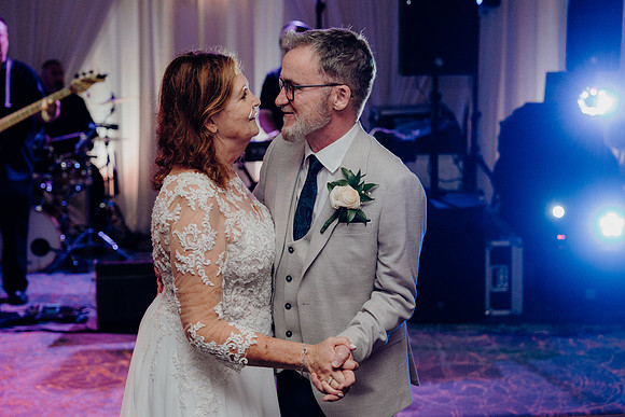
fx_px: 1129
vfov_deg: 20.9
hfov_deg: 31.0
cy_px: 208
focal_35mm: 65
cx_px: 312
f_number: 3.5
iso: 2500
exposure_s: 1/200
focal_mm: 65
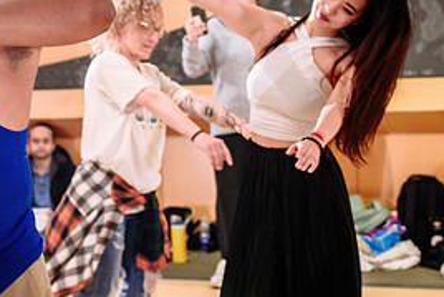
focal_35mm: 95
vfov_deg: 14.4
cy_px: 158
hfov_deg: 21.0
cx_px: 37
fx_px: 1172
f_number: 2
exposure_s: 1/250
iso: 1250
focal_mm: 28
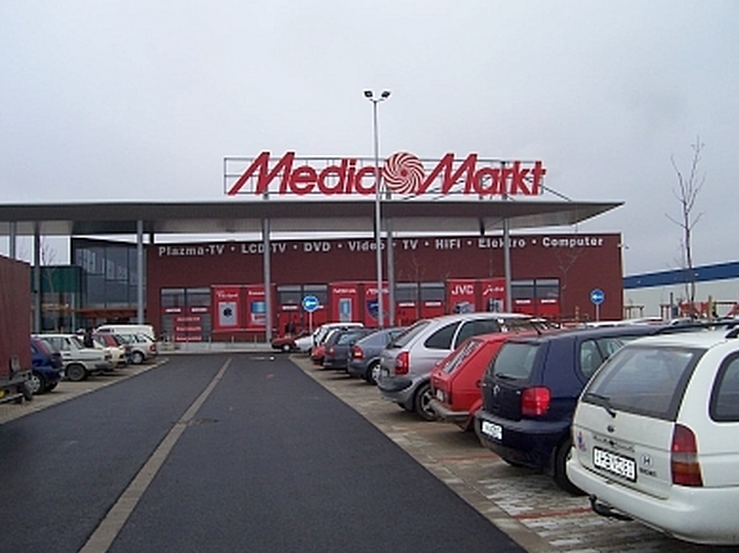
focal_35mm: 35
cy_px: 283
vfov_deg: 40.6
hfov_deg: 52.7
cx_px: 365
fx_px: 747
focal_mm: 5.6
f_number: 5.6
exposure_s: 1/180
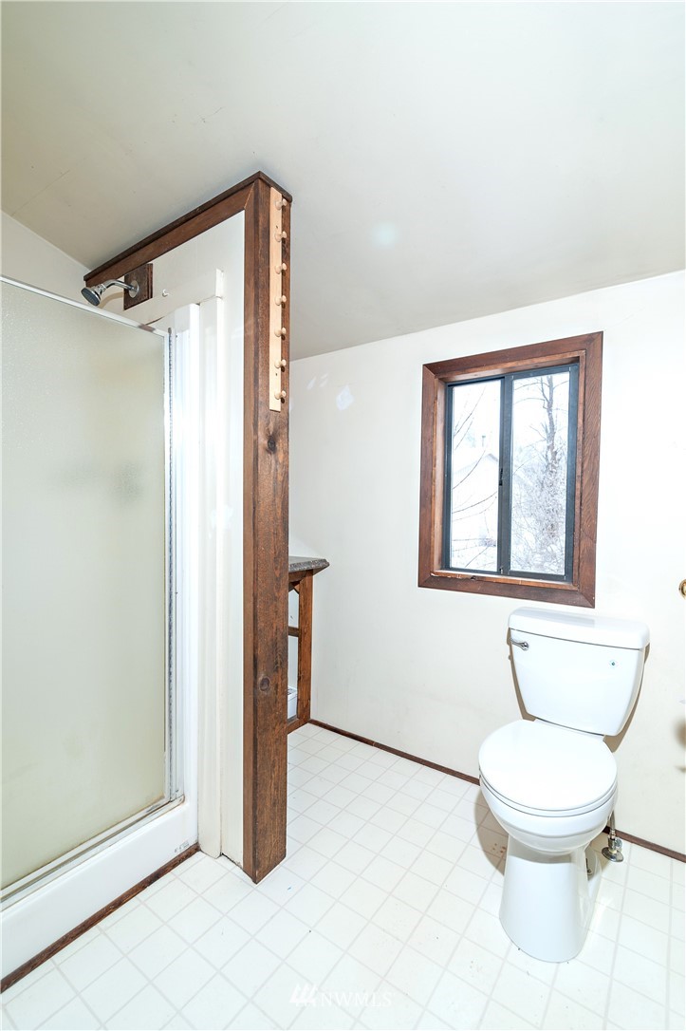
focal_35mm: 16
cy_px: 516
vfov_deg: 96.8
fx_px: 458
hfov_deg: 73.7
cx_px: 343
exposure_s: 1/100
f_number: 6.3
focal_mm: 16
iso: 200
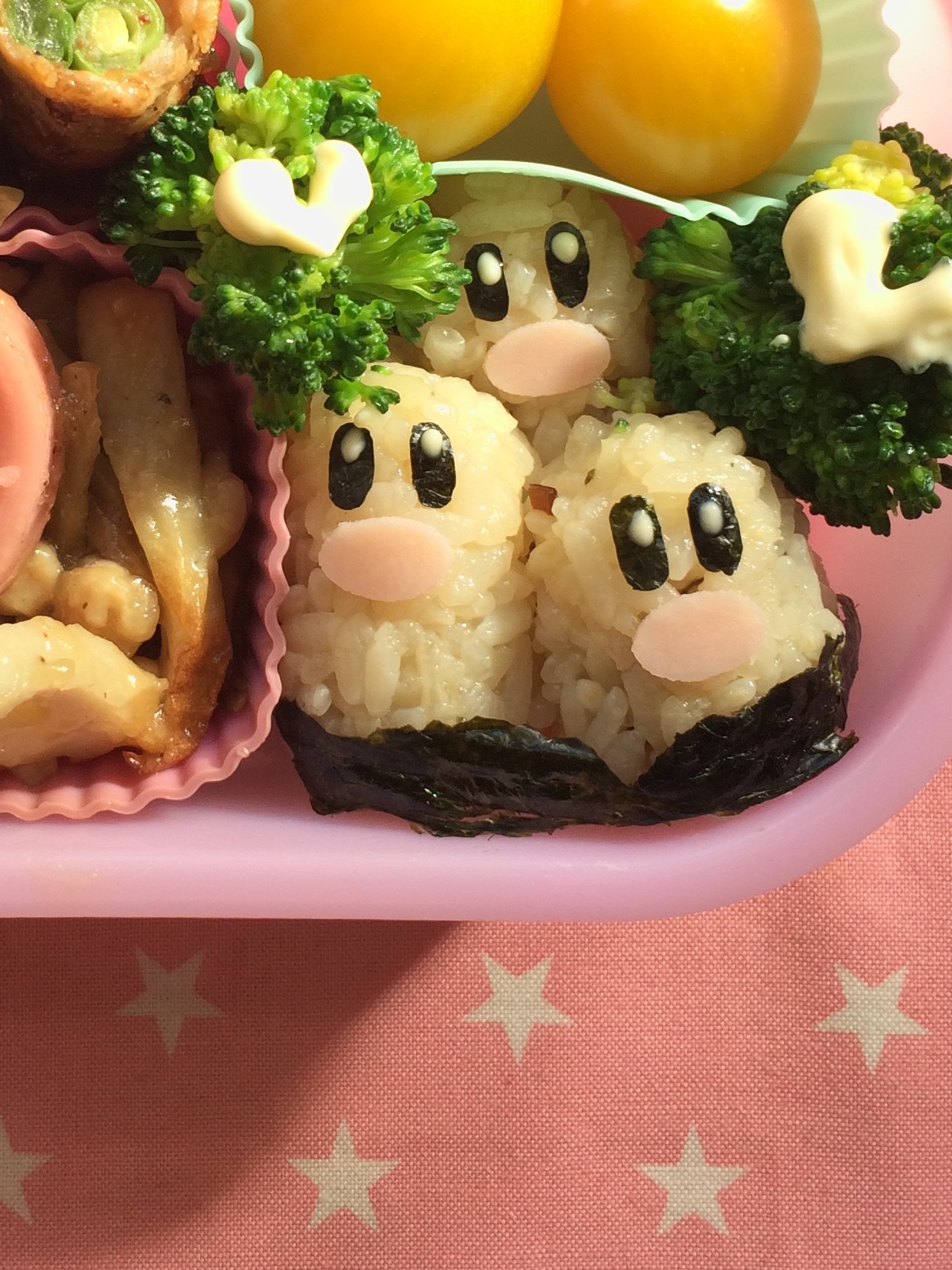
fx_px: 2091
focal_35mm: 57
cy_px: 355
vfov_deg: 33.3
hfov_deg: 25.3
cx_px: 214
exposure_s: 1/170
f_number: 2.2
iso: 32
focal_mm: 4.15
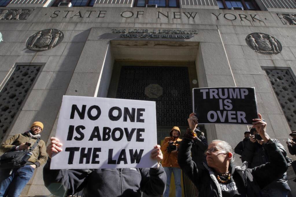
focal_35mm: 16
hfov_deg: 96.7
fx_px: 132
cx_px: 148
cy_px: 98
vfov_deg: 73.8
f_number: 22
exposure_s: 1/80
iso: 400
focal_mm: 16
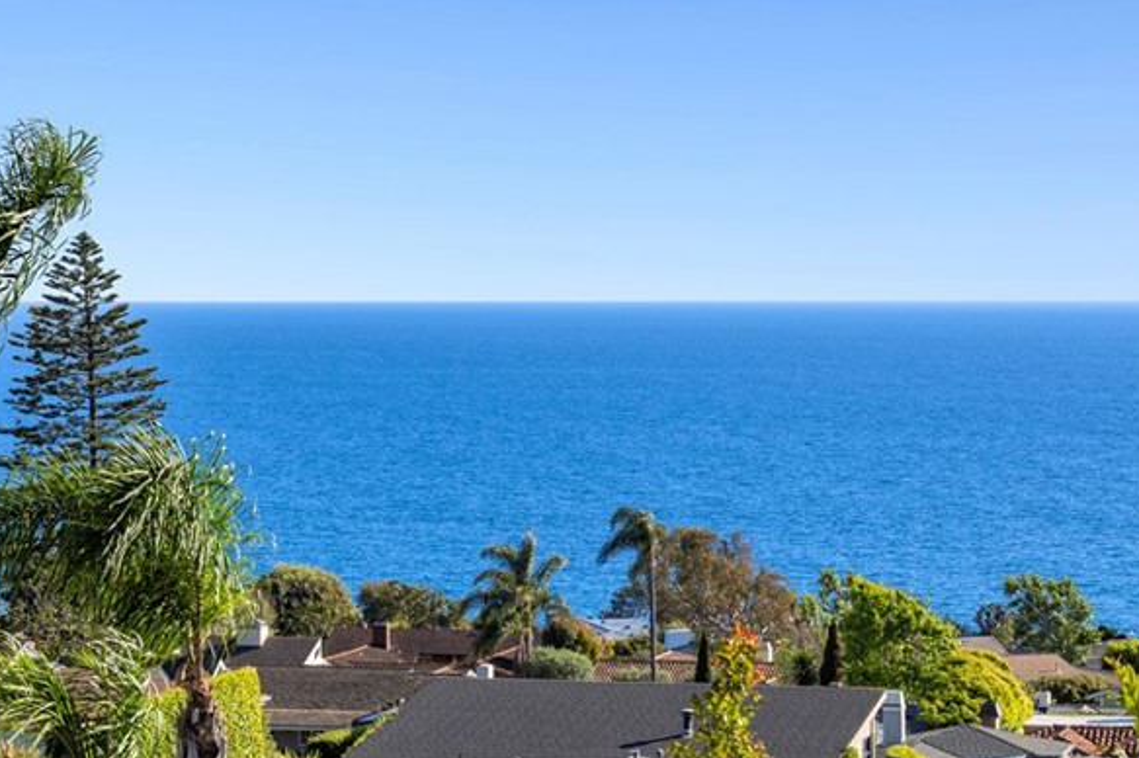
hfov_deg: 16.6
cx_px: 445
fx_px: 3889
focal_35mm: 123
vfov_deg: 11.1
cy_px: 334
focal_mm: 70
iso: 100
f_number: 11
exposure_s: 1/80
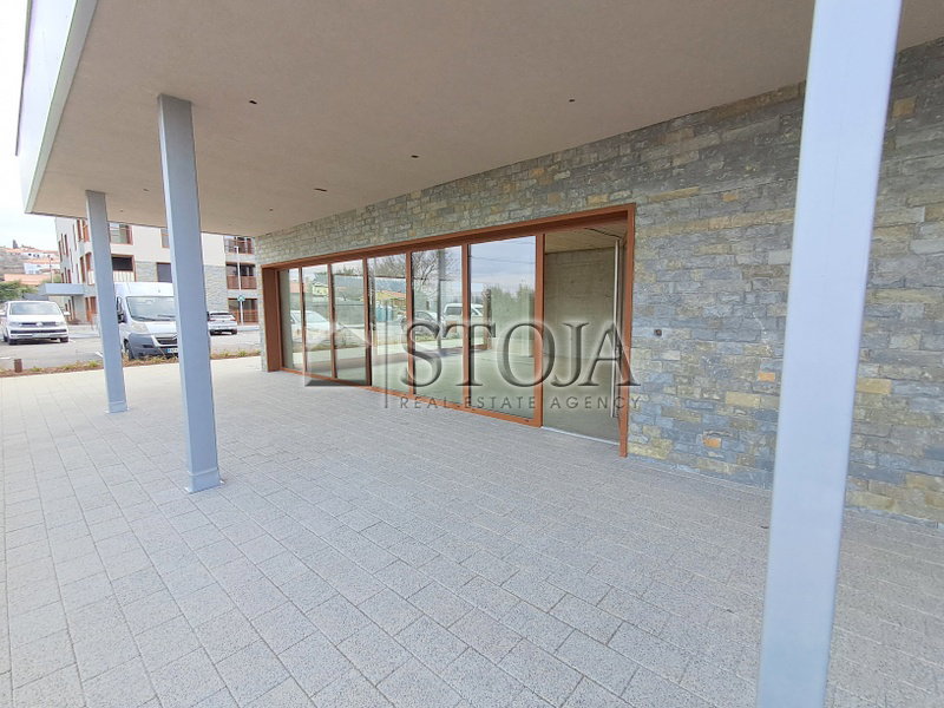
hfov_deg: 94.5
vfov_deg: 78.1
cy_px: 354
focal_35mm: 16
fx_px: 436
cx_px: 472
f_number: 2.2
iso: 40
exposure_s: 1/291
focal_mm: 1.64
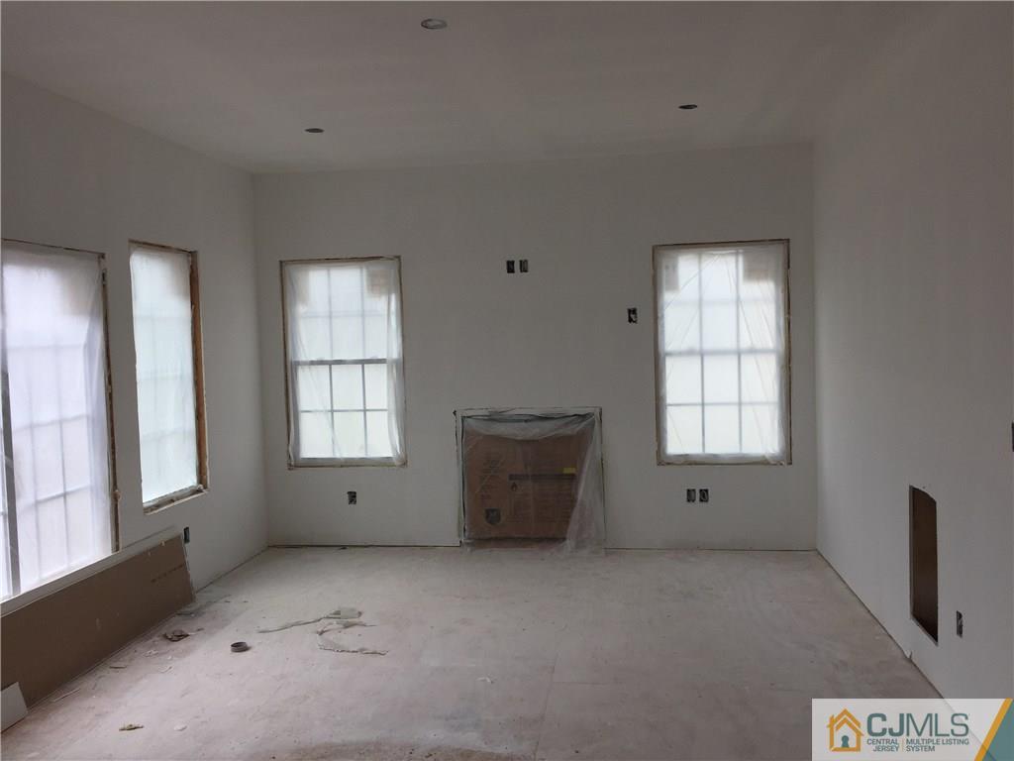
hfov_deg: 61.7
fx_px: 849
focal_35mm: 29
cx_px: 507
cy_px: 380
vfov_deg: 48.2
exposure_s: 1/807
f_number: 2.2
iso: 32
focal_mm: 4.15
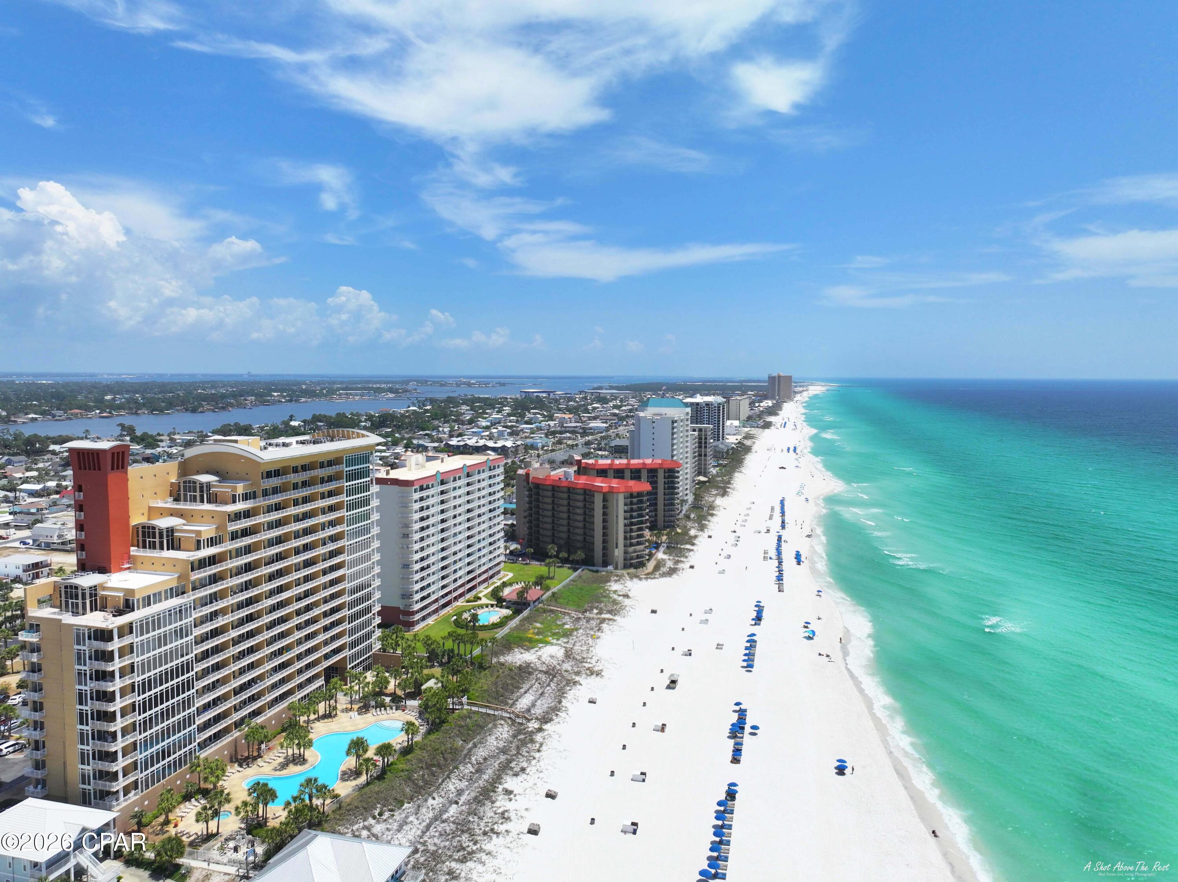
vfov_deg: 56.8
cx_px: 589
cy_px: 441
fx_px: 816
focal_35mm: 24
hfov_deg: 71.6
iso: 120
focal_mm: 12.29
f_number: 2.8
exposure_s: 1/3200
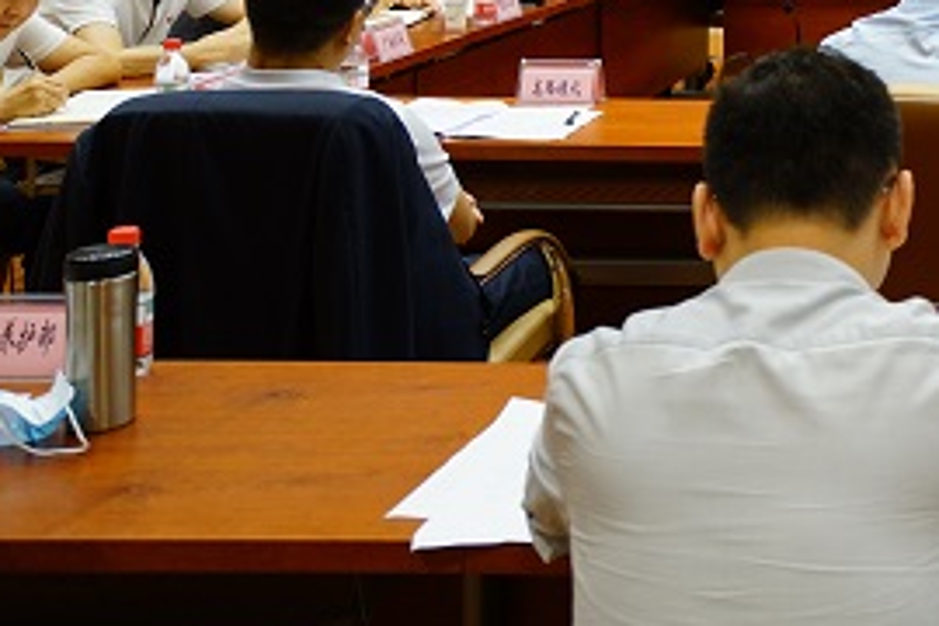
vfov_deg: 19.5
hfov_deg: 27.1
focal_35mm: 64
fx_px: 1669
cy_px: -195
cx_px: 1175
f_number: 4
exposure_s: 1/60
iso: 400
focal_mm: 23
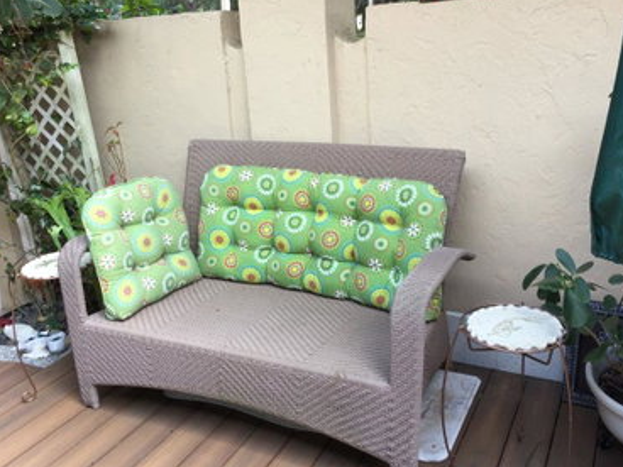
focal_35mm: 36
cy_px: 212
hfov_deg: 51.4
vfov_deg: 39.6
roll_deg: +1.5
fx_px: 648
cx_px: 317
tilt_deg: -18.8
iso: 32
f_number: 2.4
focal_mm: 3.3
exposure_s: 1/120
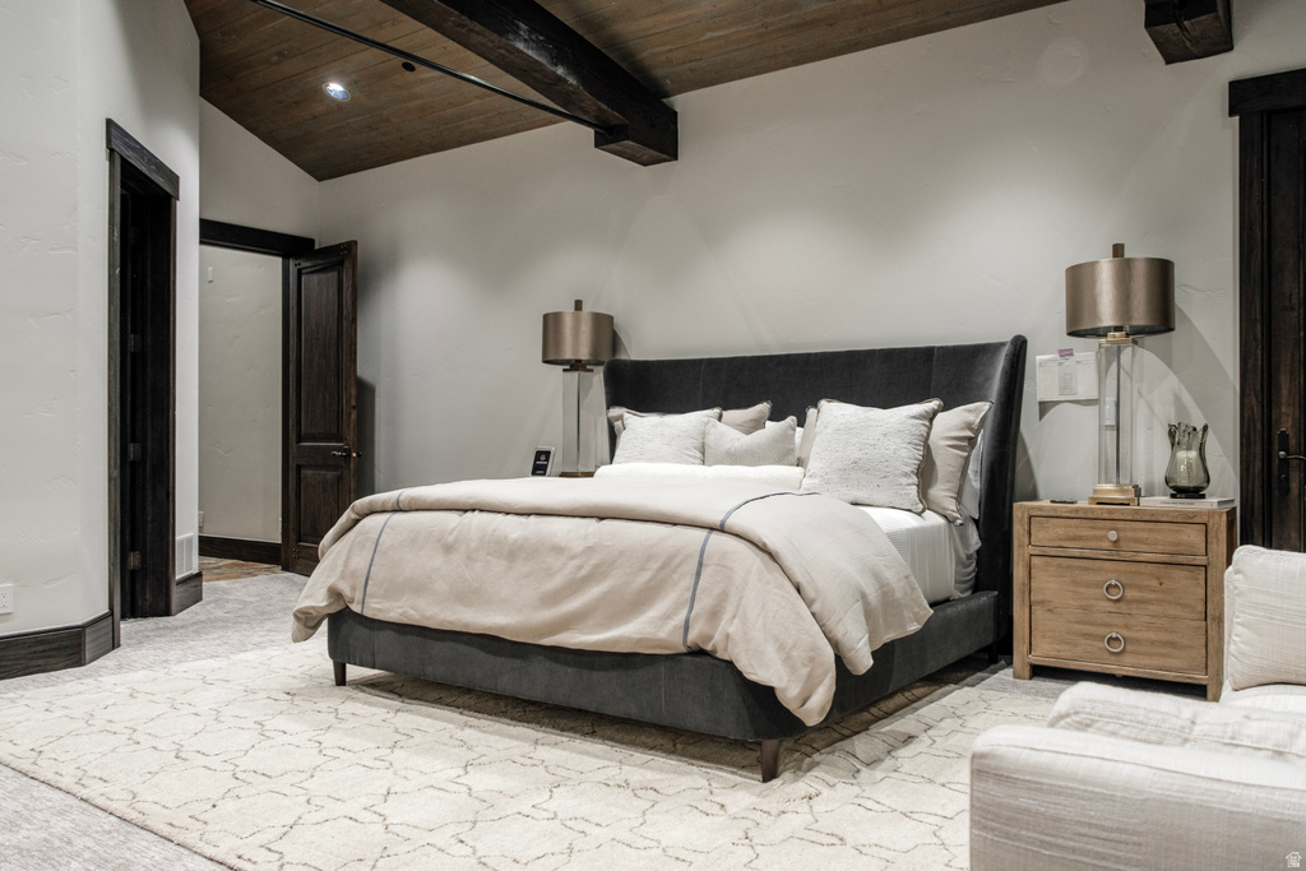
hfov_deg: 67.4
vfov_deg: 47.9
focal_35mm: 27
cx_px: 653
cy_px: 436
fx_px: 980
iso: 400
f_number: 4
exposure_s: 1/6
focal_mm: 18
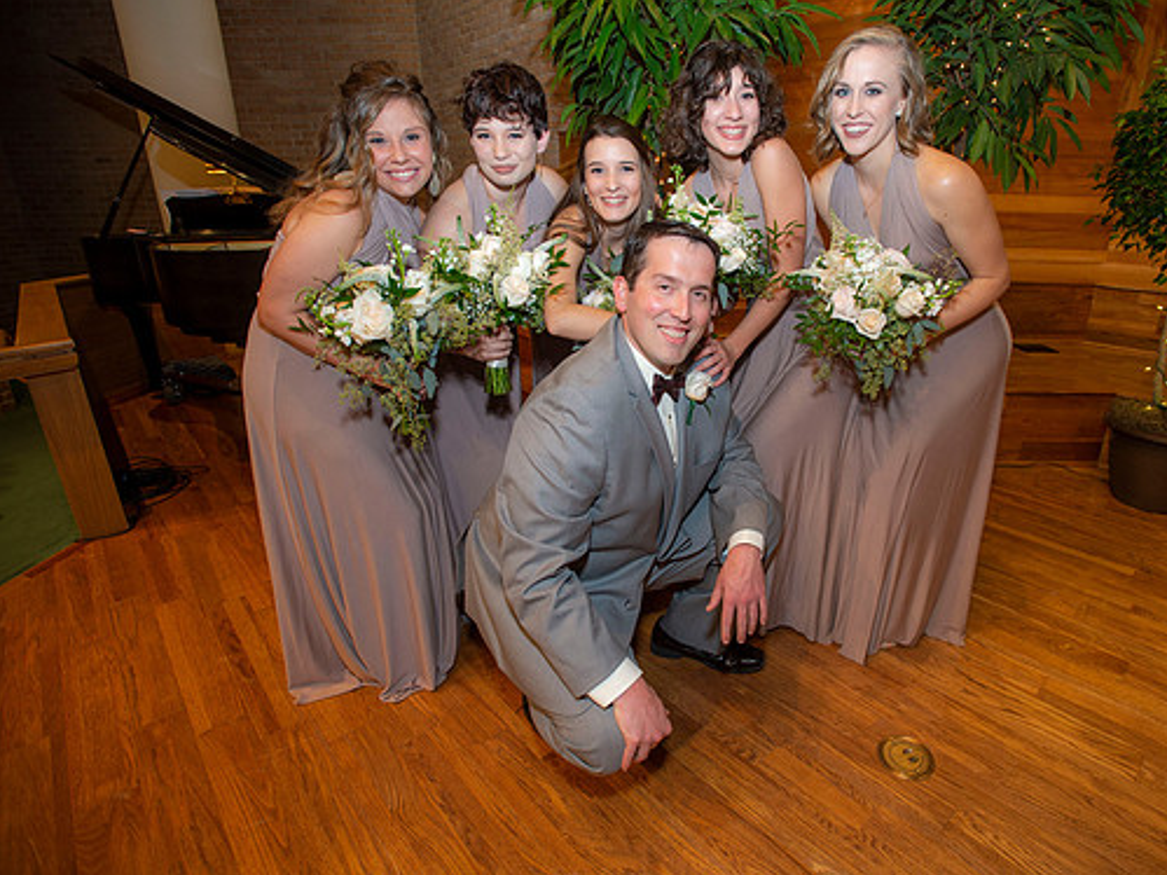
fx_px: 640
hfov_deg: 84.1
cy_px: 433
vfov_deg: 68.7
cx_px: 671
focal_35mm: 19
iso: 800
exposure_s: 1/160
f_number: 3.5
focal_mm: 17
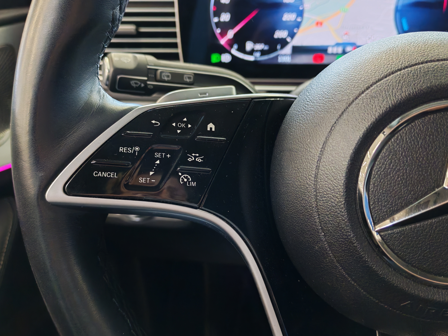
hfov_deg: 56.8
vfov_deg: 44.2
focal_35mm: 32
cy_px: 168
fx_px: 414
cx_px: 224
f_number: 1.9
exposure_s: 1/100
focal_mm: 6.12
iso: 1137
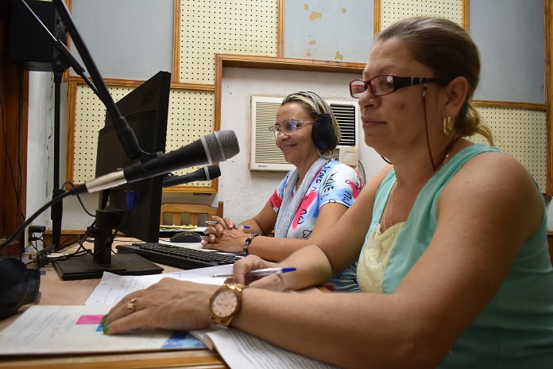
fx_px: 415
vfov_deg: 47.9
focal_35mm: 27
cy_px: 184
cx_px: 276
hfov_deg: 67.4
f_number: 4
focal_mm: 18
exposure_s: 1/30
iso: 720
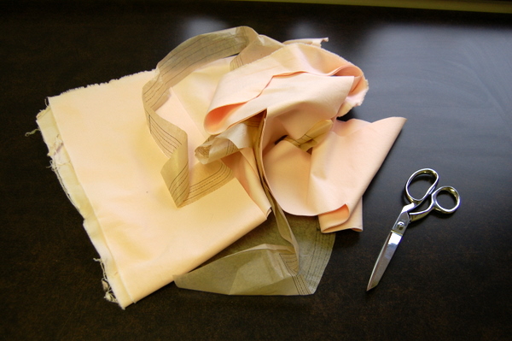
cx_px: 256
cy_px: 170
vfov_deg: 38.3
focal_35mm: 34
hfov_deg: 55.1
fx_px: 490
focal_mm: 23
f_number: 4.5
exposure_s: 1/80
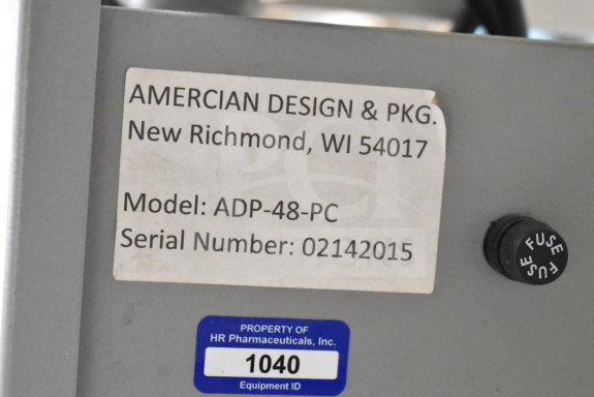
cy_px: 195
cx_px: 309
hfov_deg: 23.2
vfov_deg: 15.6
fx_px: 1445
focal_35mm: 88
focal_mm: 55
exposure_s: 1/100
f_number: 5.6
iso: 10000
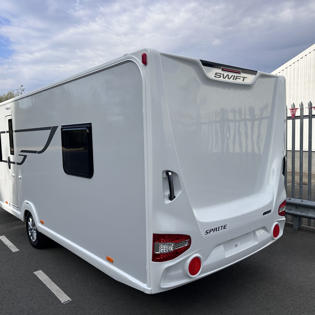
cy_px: 158
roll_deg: +1.9
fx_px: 299
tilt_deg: -3.7
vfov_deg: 55.6
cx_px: 159
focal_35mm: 29
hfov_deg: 55.6
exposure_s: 1/4762
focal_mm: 6.86
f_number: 1.78
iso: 80
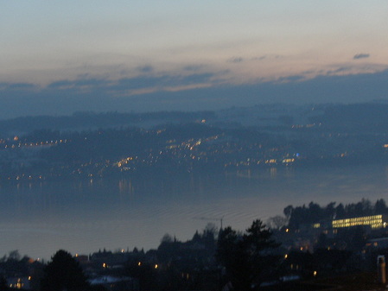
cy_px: 146
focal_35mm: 100
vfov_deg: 14.8
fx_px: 1121
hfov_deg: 19.6
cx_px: 194
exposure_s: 1
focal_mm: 17.7
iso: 100
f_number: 5.1
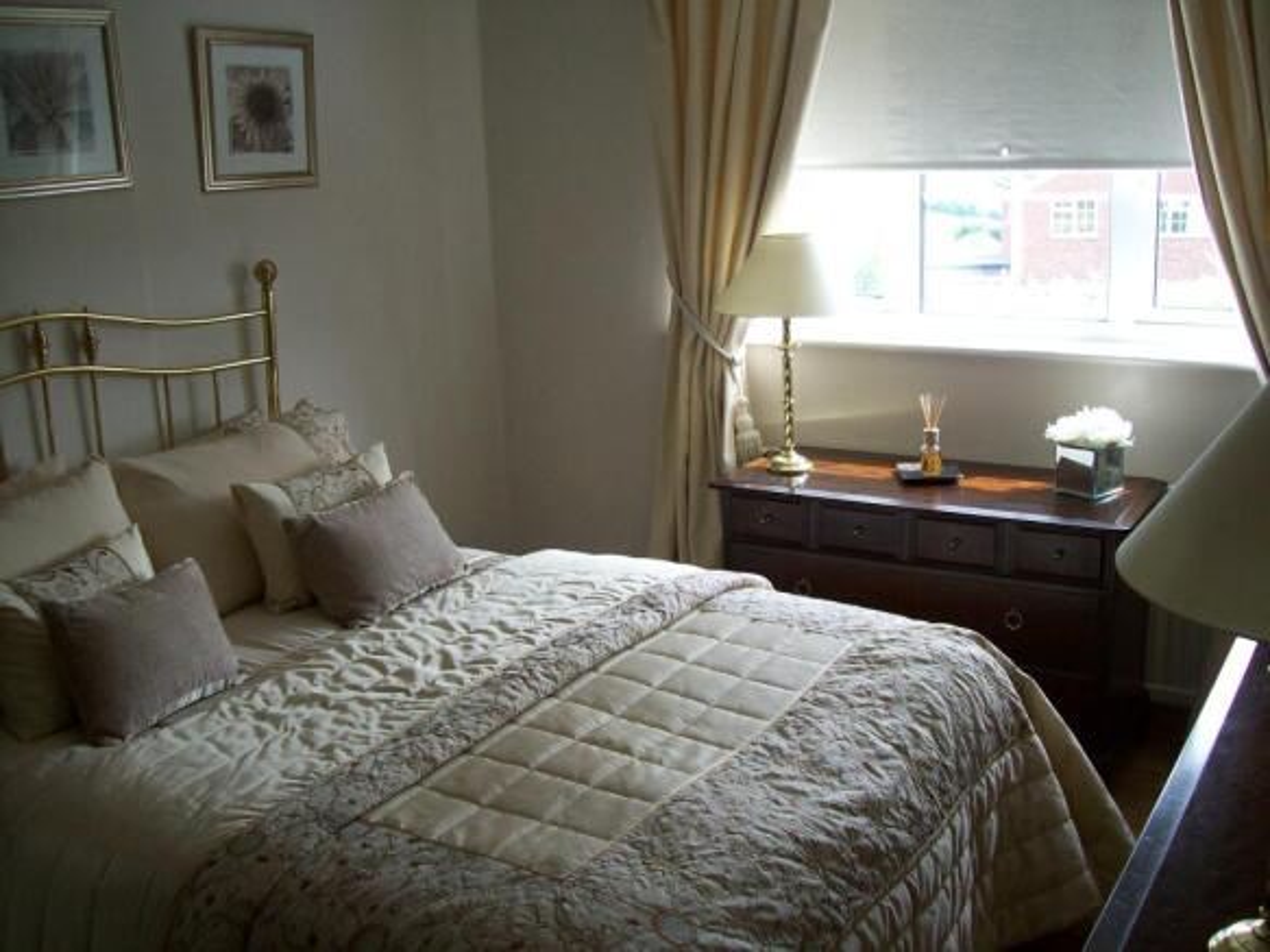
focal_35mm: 36
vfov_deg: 39.6
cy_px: 476
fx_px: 1321
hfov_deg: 51.4
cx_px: 635
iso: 80
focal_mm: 6
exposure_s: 1/79.6
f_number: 2.7
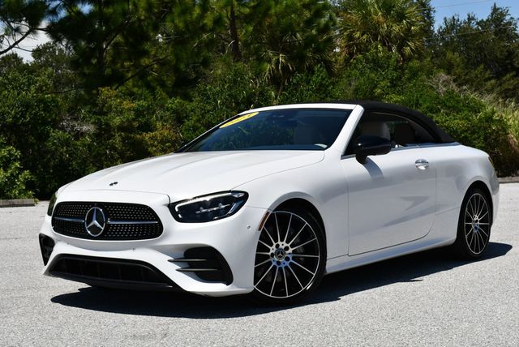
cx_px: 260
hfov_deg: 33.4
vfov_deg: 22.7
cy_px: 174
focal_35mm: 60
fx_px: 866
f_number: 9
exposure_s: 1/320
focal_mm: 30
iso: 100
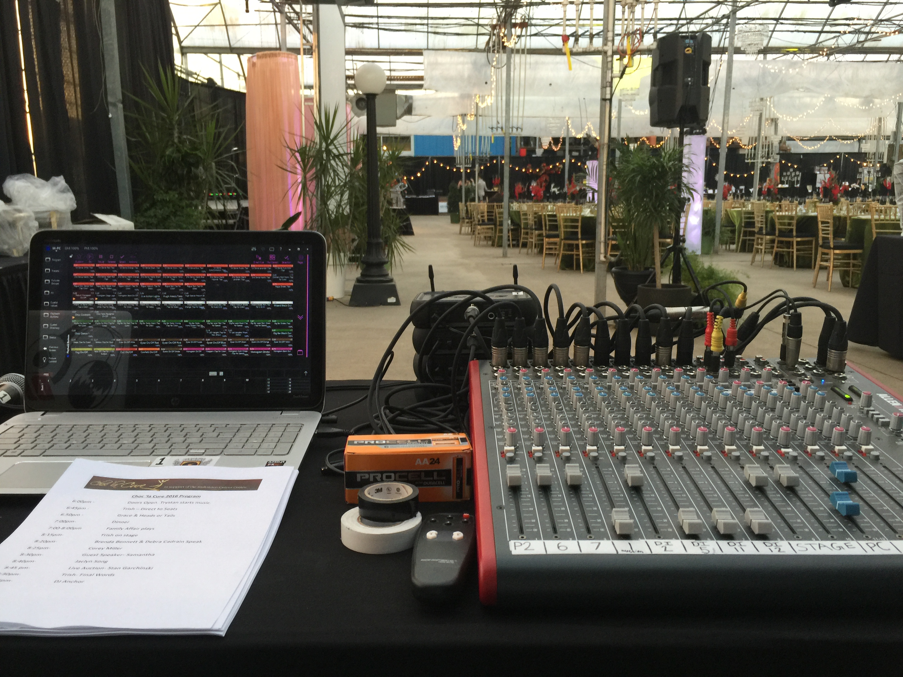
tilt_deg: -11.1
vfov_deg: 48.2
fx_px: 756
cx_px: 452
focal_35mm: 29
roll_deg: +0.2
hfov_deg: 61.7
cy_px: 338
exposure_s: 1/30
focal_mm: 4.15
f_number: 2.2
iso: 50
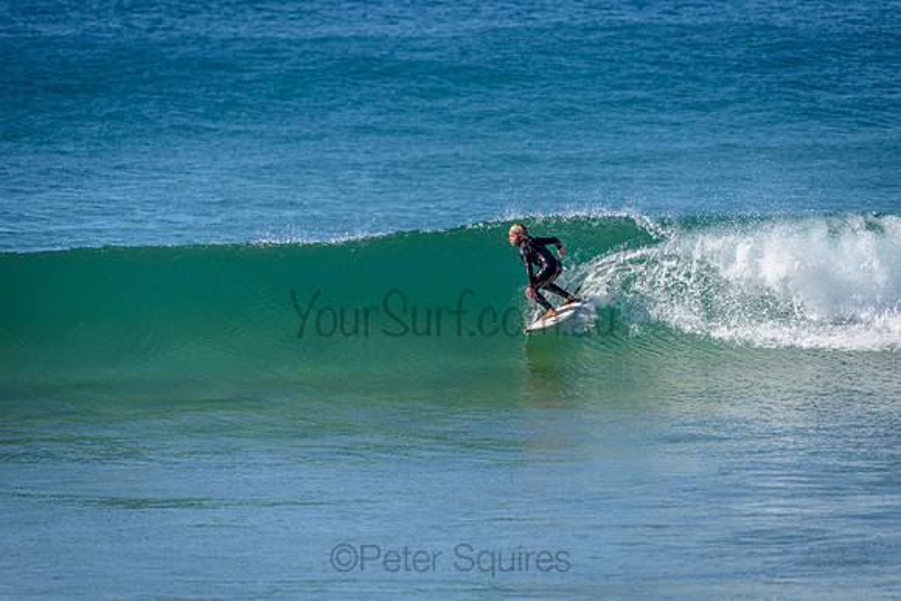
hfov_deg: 4.1
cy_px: 300
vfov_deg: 2.8
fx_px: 12516
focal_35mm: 500
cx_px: 450
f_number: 5.6
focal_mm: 500
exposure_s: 1/2000
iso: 200
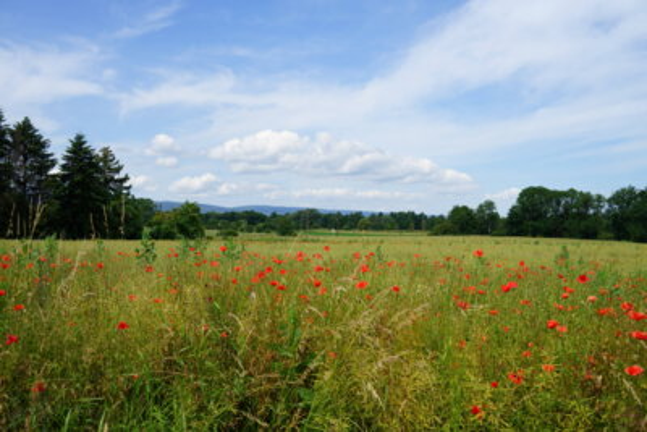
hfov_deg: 54.4
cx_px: 324
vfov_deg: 37.9
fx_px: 629
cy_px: 216
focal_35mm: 35
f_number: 8
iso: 100
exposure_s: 1/250
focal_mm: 35
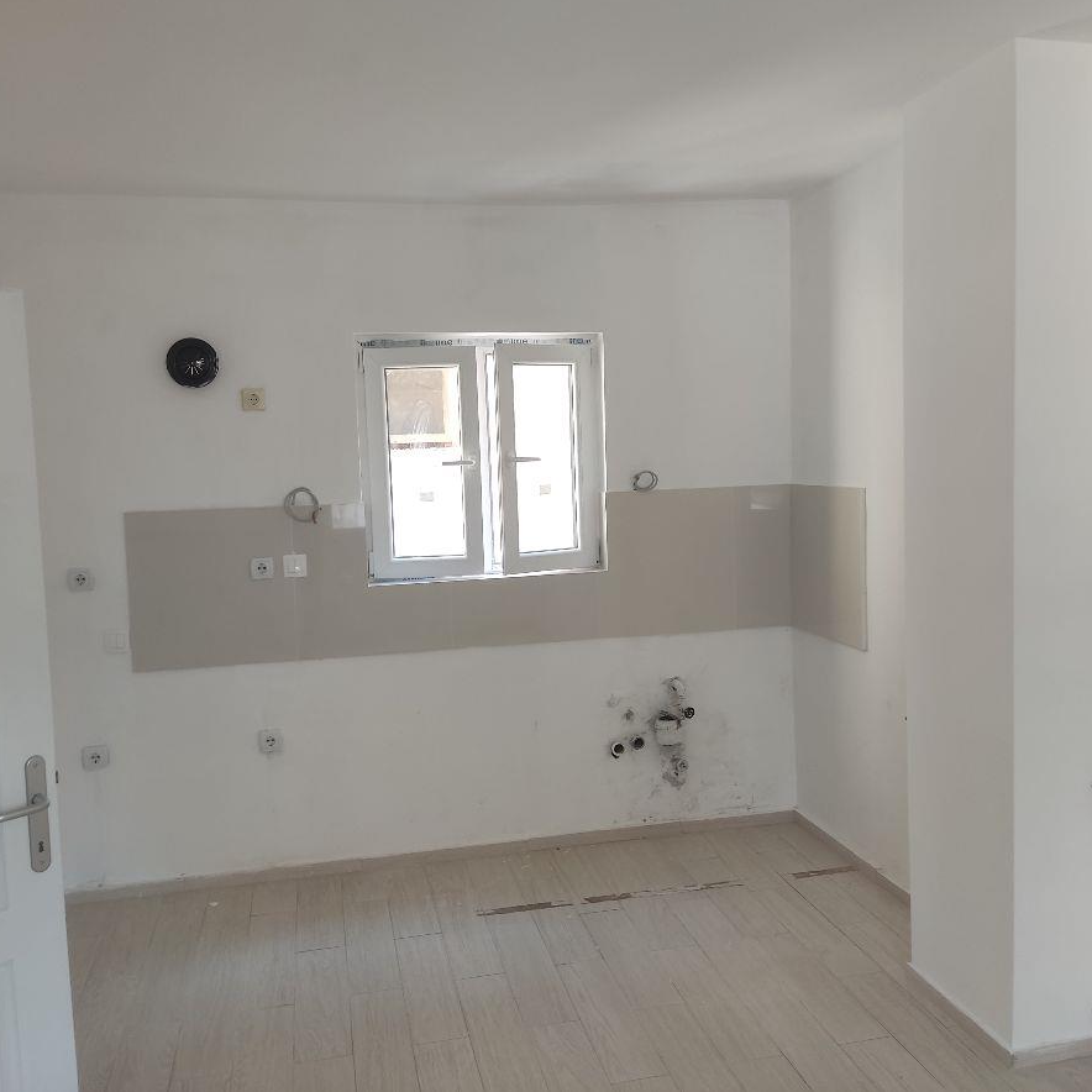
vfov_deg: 54.0
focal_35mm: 30
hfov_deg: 54.0
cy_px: 539
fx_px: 1071
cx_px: 531
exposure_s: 1/50
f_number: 1.79
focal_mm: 4.71
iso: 129
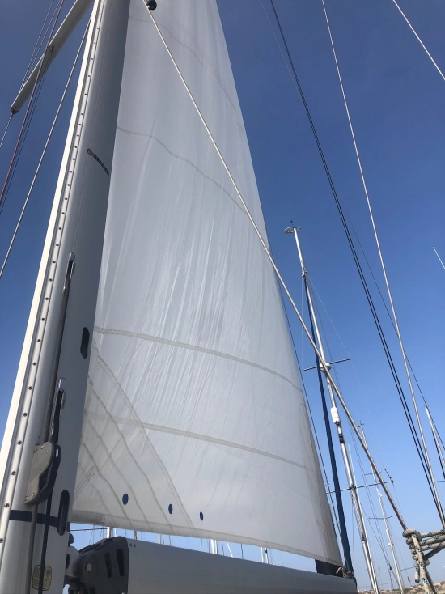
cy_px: 297
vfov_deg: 63.5
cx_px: 222
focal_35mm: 28
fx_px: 480
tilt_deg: +35.9
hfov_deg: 49.7
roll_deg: +6.7
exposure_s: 1/2525
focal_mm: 4
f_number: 1.8
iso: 20
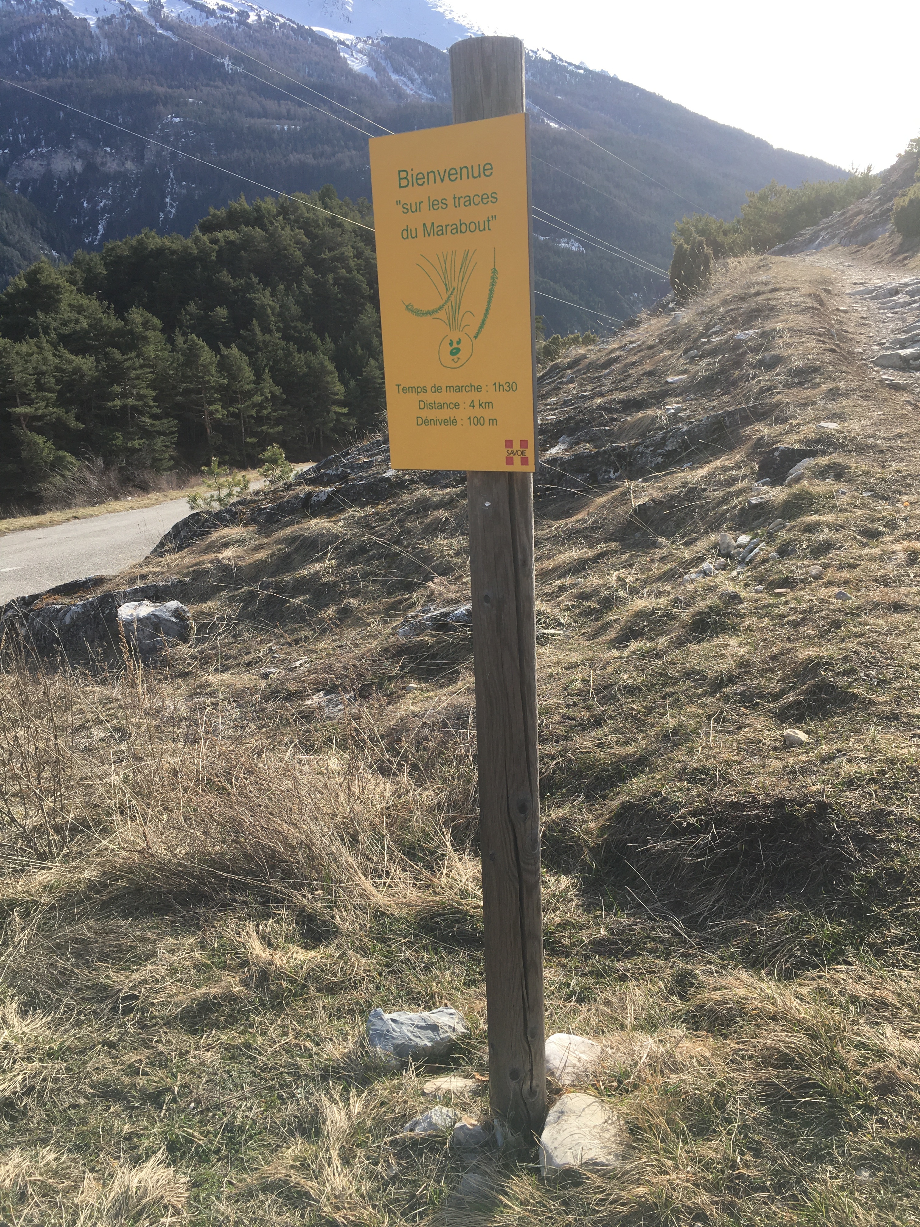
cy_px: 614
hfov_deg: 48.2
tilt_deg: -14.1
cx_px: 460
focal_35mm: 29
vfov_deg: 61.7
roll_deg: +3.1
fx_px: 1028
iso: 25
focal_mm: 4.15
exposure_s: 1/855
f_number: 2.2
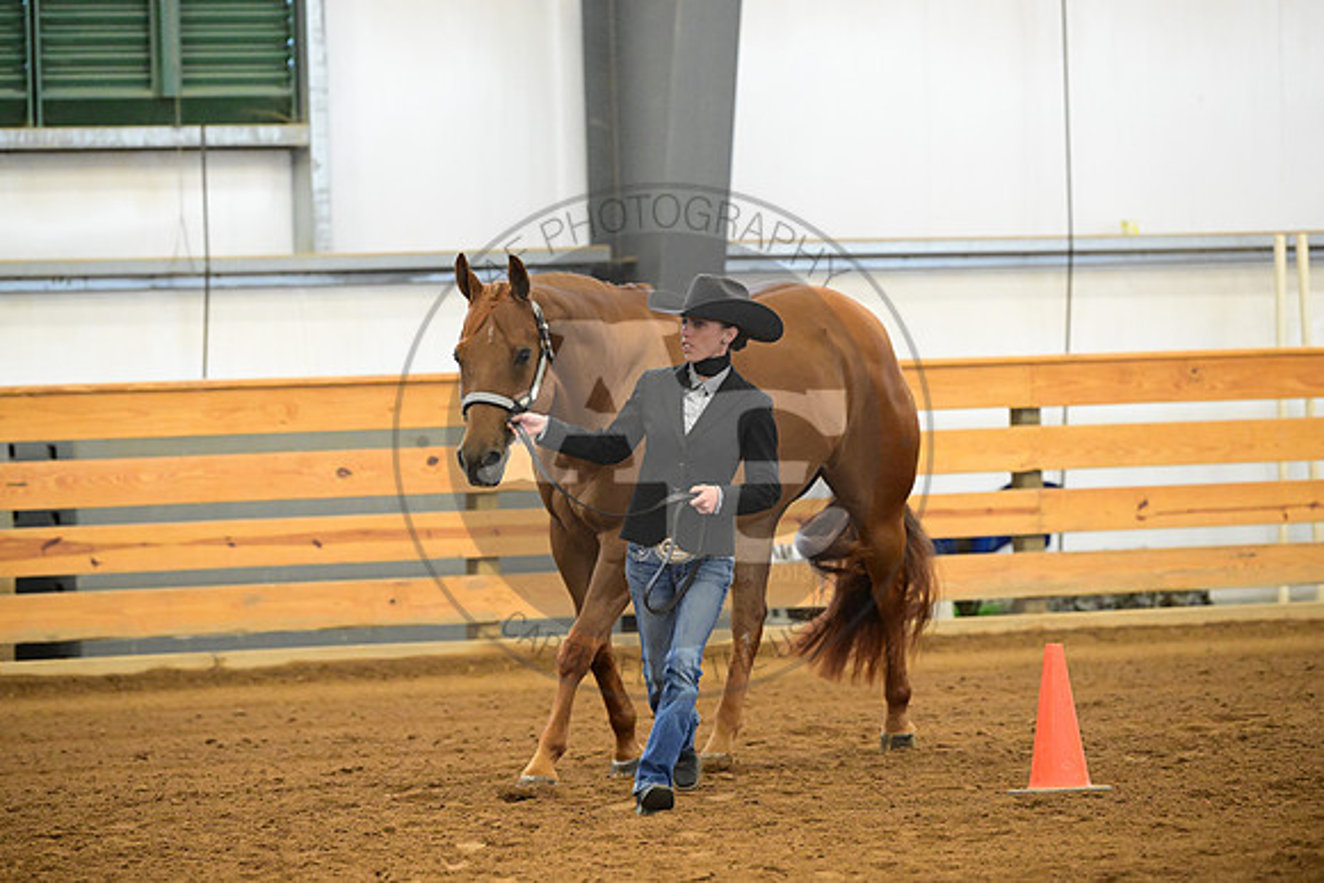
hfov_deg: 10.3
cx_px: 662
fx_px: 7357
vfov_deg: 6.9
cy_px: 442
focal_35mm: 200
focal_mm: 200
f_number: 4
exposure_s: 1/400
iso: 8000
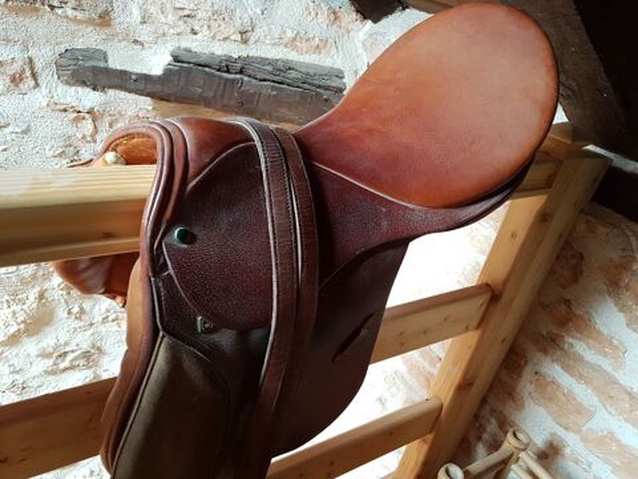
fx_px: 479
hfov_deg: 67.3
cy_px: 240
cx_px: 319
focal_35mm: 26
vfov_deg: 53.1
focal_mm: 4.2
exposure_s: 1/33
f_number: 1.7
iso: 160
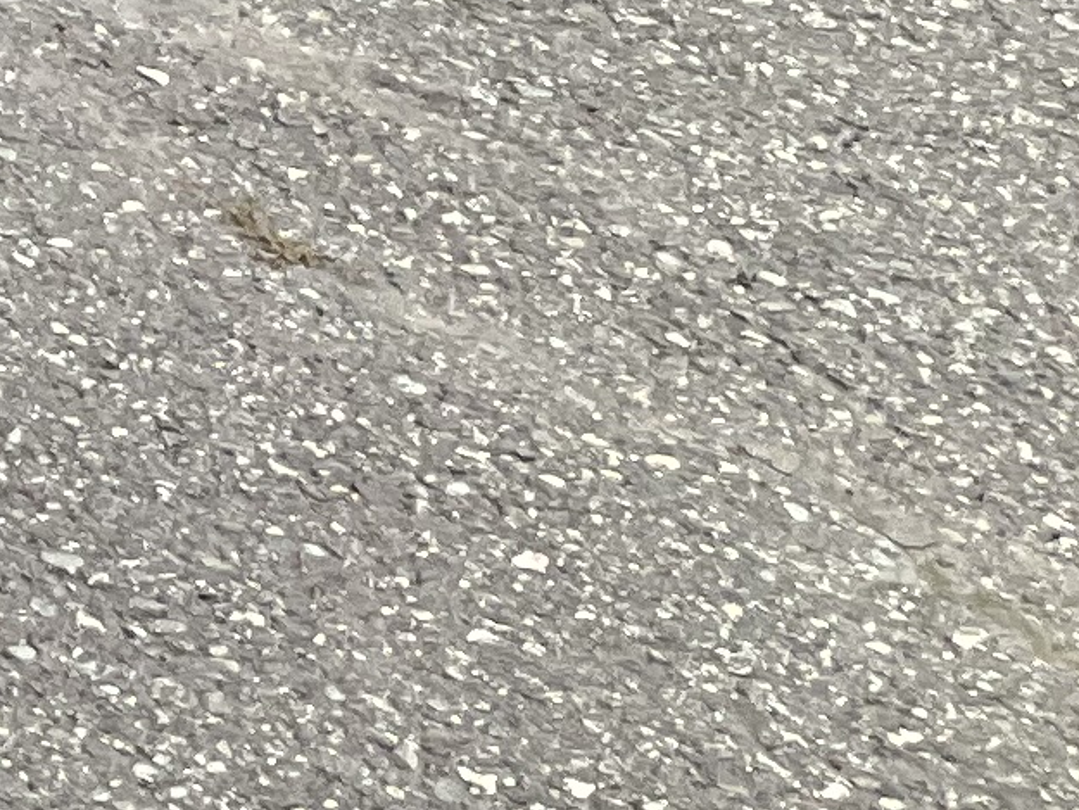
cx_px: -2198
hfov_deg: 8.7
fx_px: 5830
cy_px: -1383
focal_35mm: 187
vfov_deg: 7.3
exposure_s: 1/435
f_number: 1.8
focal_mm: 3
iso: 25
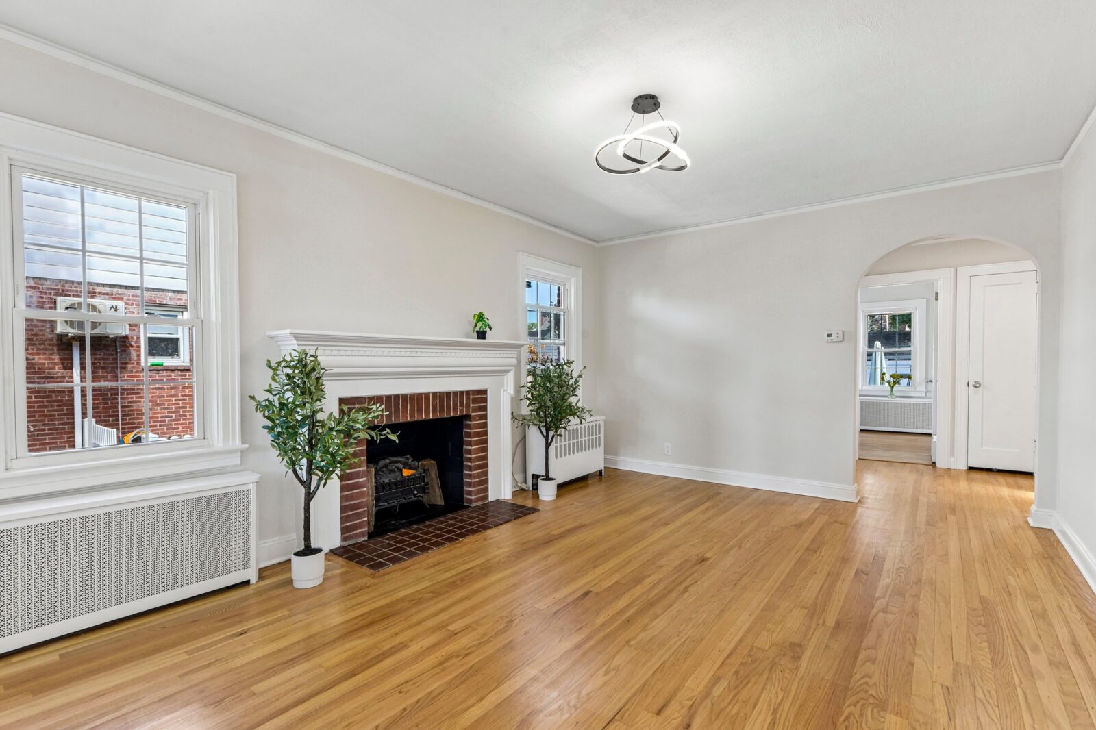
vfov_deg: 70.4
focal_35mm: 17
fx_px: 517
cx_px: 548
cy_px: 365
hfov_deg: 93.3
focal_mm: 17
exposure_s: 1/13
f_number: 9
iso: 250
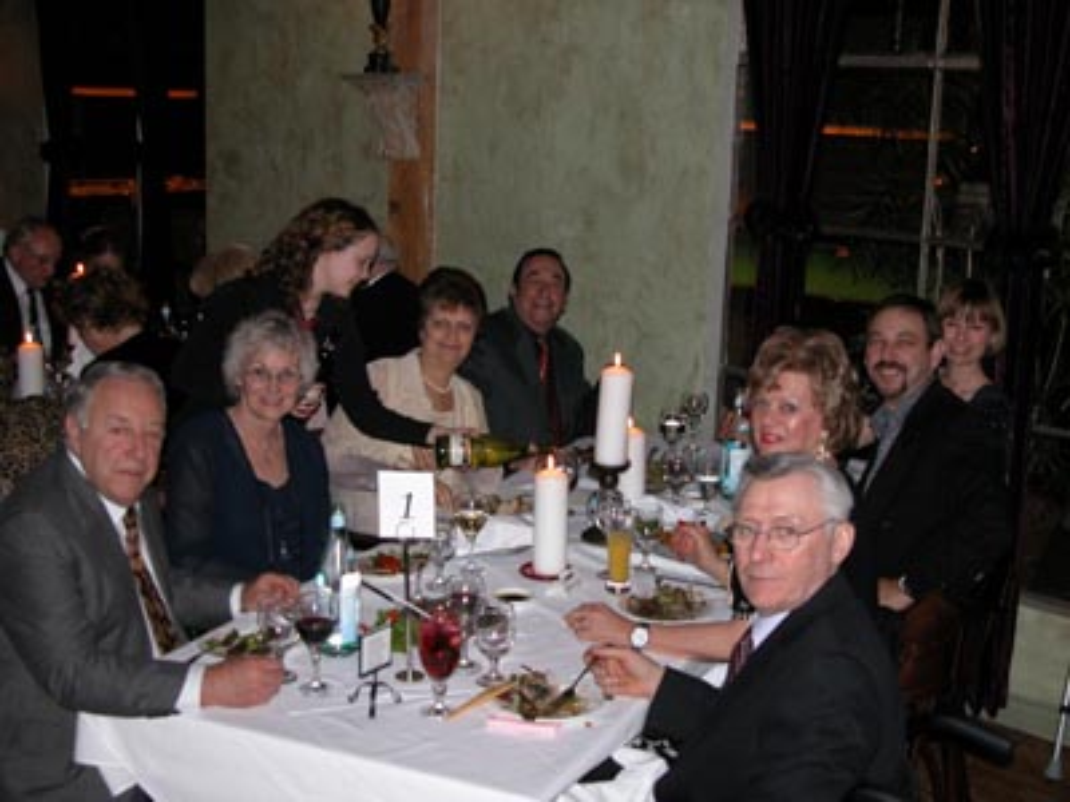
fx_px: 1546
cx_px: 535
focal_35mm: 50
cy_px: 401
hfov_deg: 38.2
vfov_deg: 29.1
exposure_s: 1/60
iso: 200
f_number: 3
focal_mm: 12.7
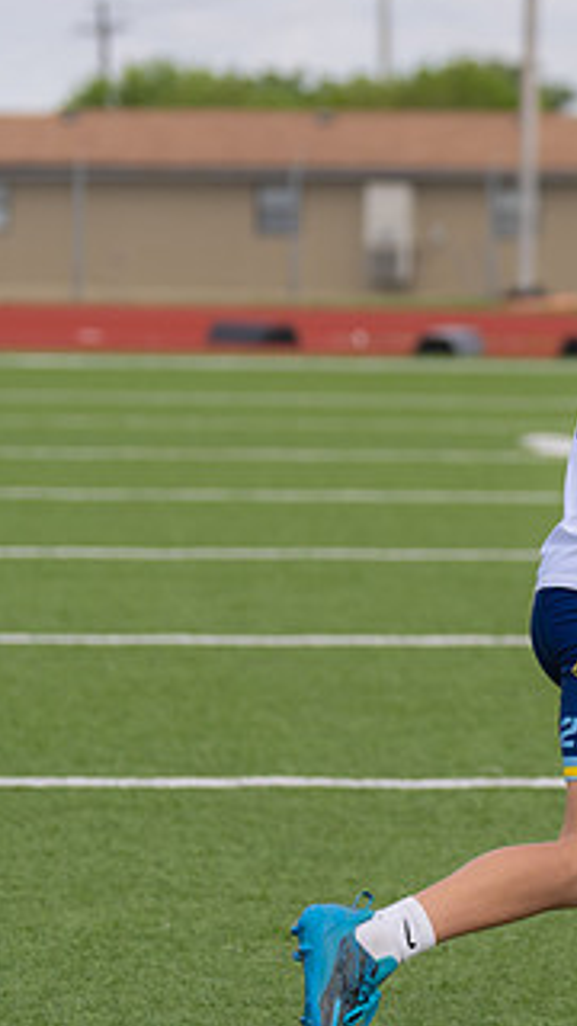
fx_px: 5793
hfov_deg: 5.6
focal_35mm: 213
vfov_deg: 10.1
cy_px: 423
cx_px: 929
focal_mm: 86
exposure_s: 1/1250
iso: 100
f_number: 2.8
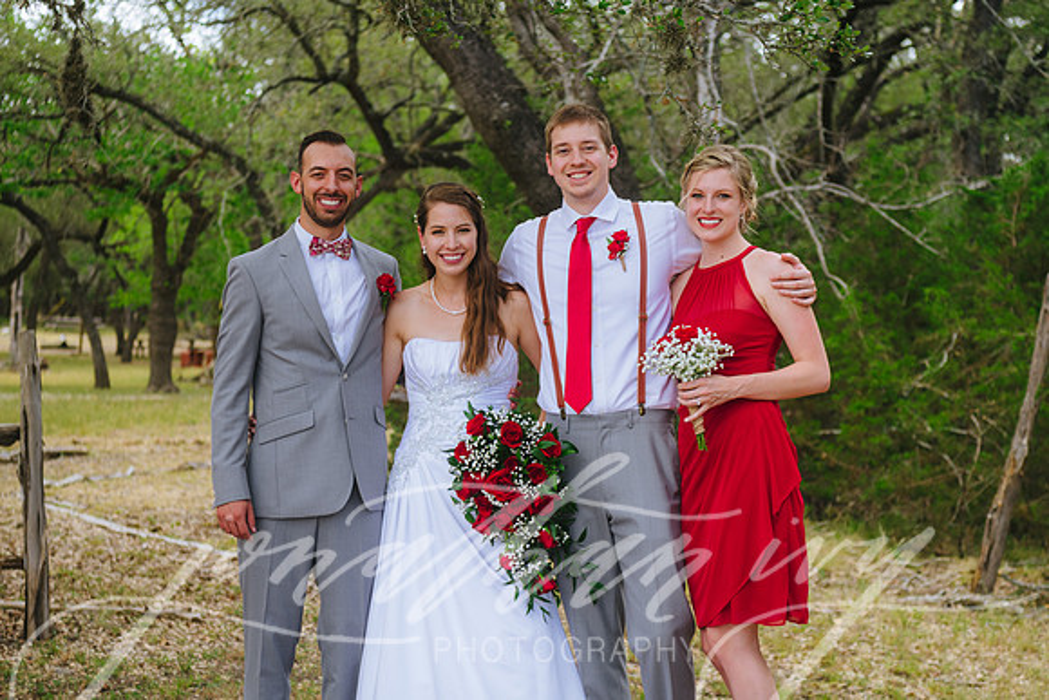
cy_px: 332
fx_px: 2143
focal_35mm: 74
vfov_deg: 18.5
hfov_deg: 27.5
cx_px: 524
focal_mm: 70
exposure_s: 1/400
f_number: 4
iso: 200
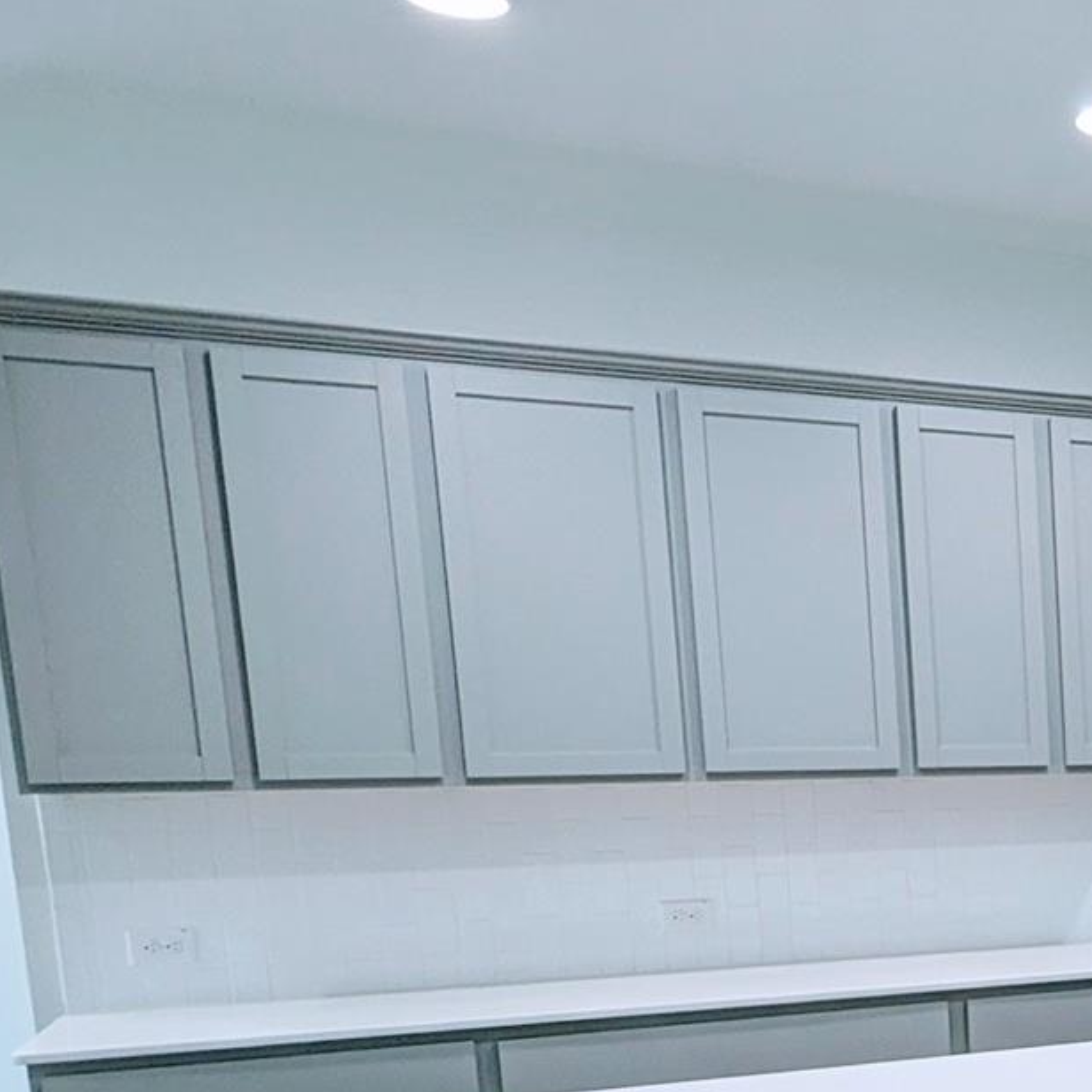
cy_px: 1021
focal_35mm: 47
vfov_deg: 33.8
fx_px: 1677
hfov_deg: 29.1
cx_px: 1424
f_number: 2.2
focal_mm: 2.35
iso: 98
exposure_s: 1/24
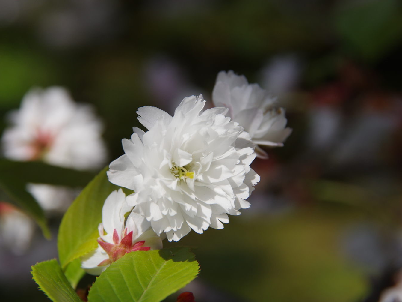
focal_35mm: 197
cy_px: 152
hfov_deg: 10.0
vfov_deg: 7.5
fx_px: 2288
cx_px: 191
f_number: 9
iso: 200
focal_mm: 115
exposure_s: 1/400
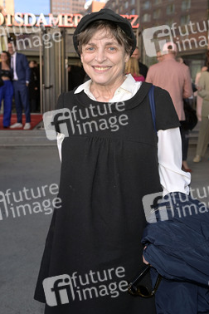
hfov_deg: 35.9
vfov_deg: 51.9
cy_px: 162
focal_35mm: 37
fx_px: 322
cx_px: 109
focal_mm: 35
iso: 500
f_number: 4
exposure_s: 1/200
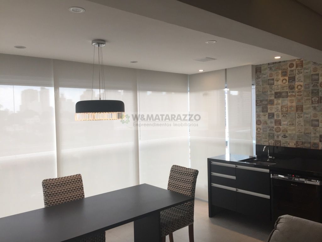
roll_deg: +1.3
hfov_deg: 61.7
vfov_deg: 48.2
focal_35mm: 29
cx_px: 161
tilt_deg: -3.7
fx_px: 270
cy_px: 121
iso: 50
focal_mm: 4.15
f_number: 2.2
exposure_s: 1/120
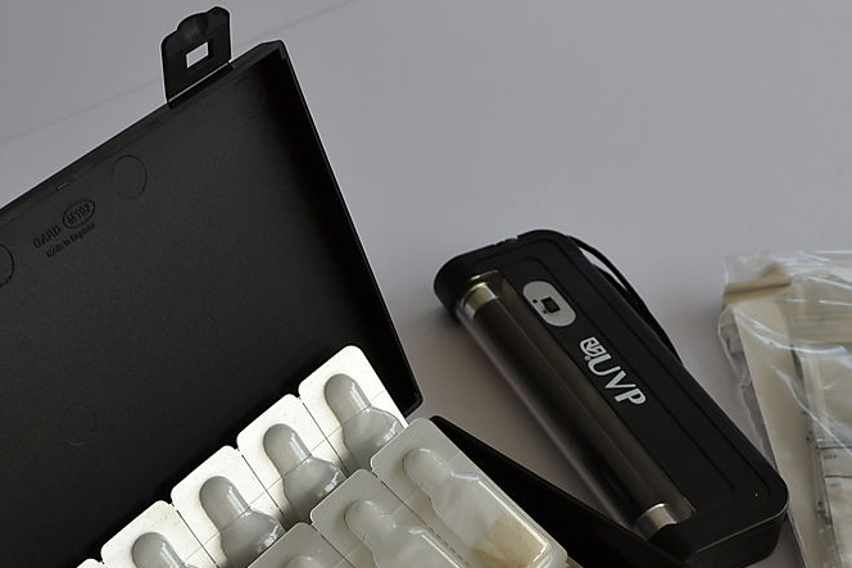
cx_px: 438
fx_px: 1444
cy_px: 472
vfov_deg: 21.9
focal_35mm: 61
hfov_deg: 32.9
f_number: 5.6
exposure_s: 1/125
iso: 200
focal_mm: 20
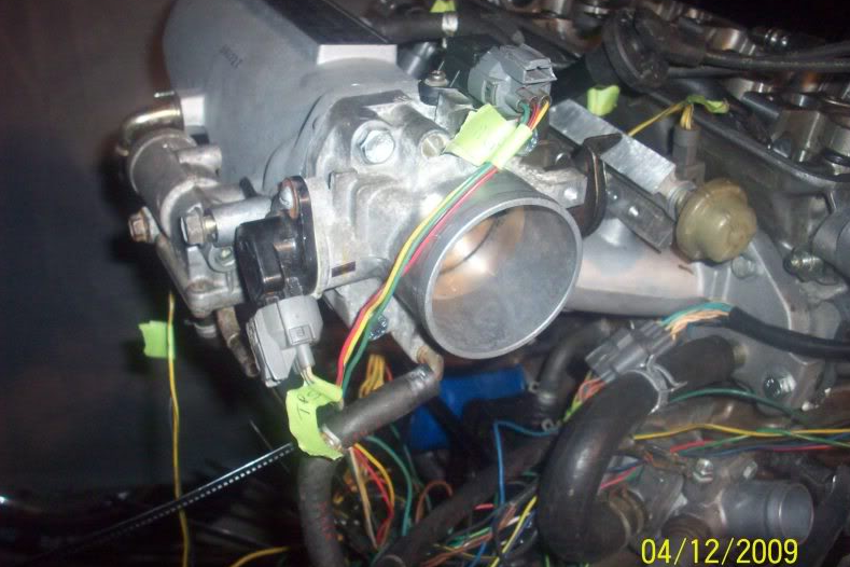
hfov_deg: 49.6
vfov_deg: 34.2
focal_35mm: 39
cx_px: 429
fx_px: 921
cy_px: 290
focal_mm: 6.2
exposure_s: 1/64
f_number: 2.8
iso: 160
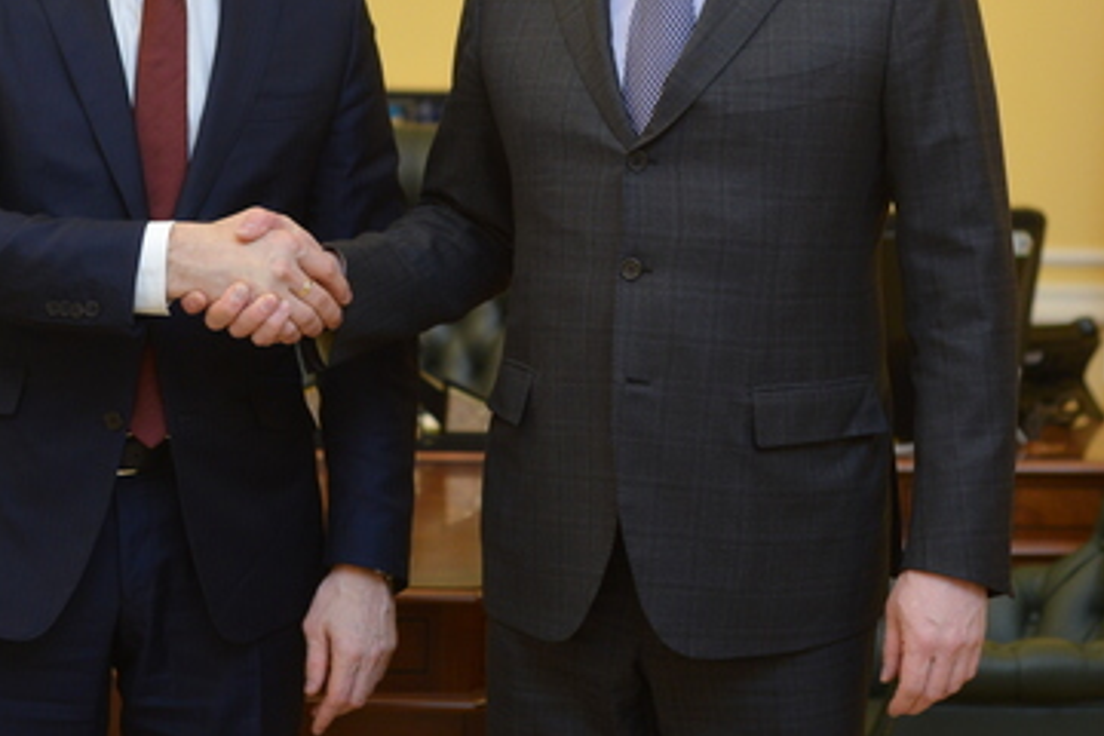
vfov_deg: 13.6
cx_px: 537
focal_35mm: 100
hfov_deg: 20.4
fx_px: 3066
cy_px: 156
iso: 1000
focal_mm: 50
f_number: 2
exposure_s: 1/160
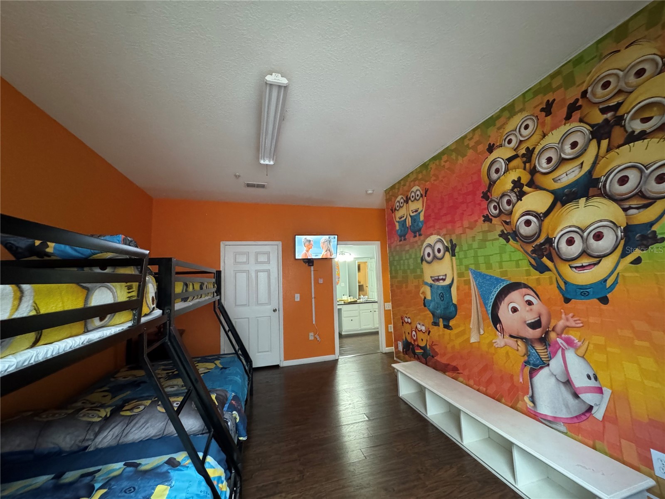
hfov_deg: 102.1
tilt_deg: +6.1
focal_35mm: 14
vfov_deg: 85.7
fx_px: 269
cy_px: 250
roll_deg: +1.8
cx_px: 332
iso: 1250
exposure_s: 1/60
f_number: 2.2
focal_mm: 2.22
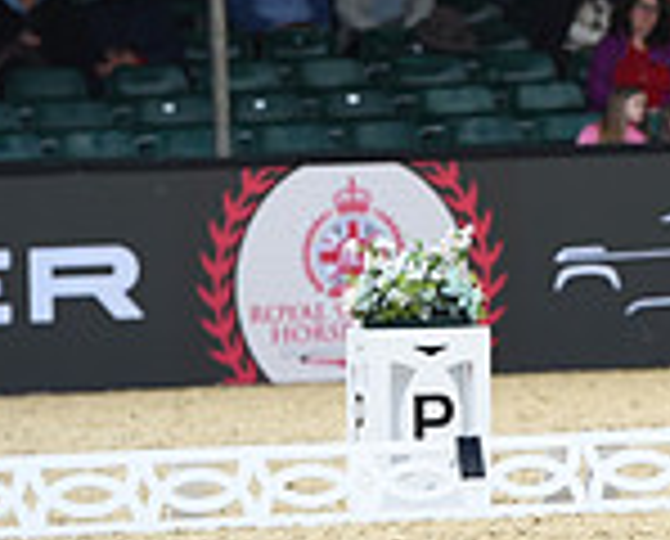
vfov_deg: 2.5
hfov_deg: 3.1
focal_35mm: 619
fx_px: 12307
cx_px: 1165
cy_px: -9
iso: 400
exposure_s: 1/1250
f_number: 5
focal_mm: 170
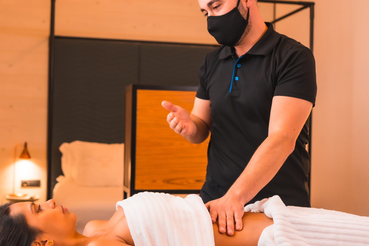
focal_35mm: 53
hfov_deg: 37.5
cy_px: 129
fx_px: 543
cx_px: 159
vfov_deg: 25.5
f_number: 3.2
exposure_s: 1/125
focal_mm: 35
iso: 400
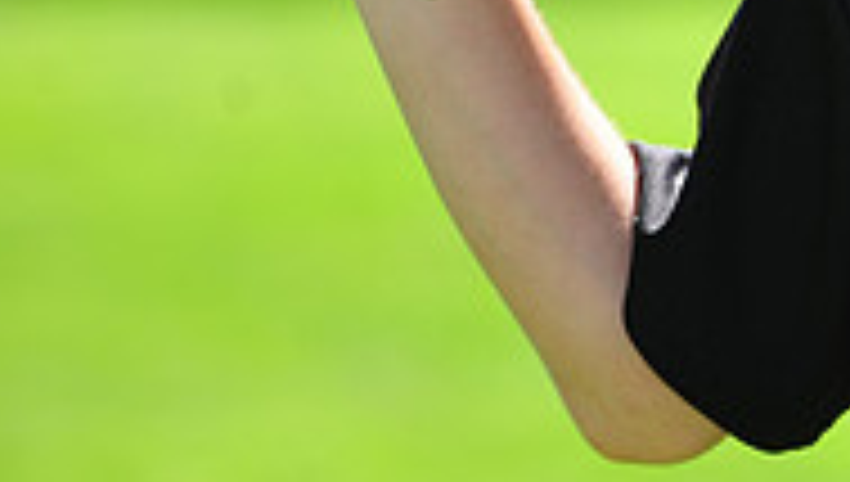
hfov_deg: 3.6
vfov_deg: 2.1
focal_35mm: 593
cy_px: -320
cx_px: 1268
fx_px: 13386
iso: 200
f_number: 5.6
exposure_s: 1/320
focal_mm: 185
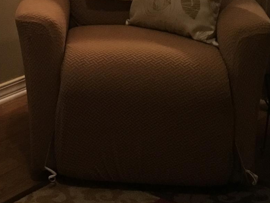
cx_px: -17
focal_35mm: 111
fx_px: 866
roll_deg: +0.2
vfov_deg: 12.8
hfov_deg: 17.2
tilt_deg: -9.8
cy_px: -73
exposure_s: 1/30
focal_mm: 4.15
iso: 125
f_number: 2.2
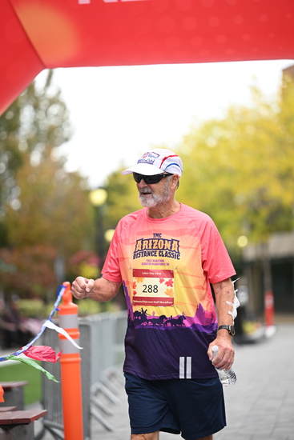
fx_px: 1653
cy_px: 220
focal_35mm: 135
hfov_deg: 10.2
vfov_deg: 15.2
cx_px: 147
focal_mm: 135
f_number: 2.8
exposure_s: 1/2000
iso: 640
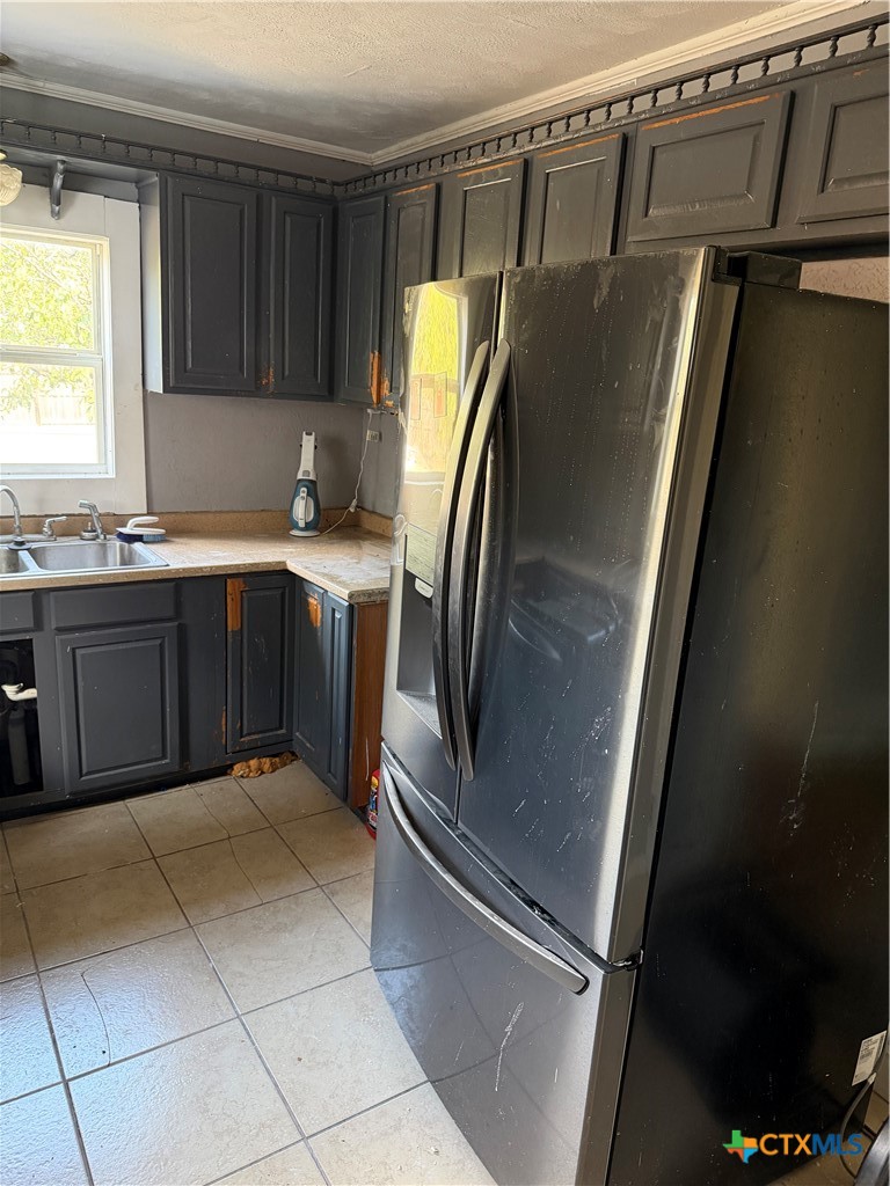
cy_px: 593
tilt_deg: -14.7
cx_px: 445
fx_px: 823
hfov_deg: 56.8
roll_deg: -3.9
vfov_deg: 71.6
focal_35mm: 24
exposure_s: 1/60
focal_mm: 6.76
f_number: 1.78
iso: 500
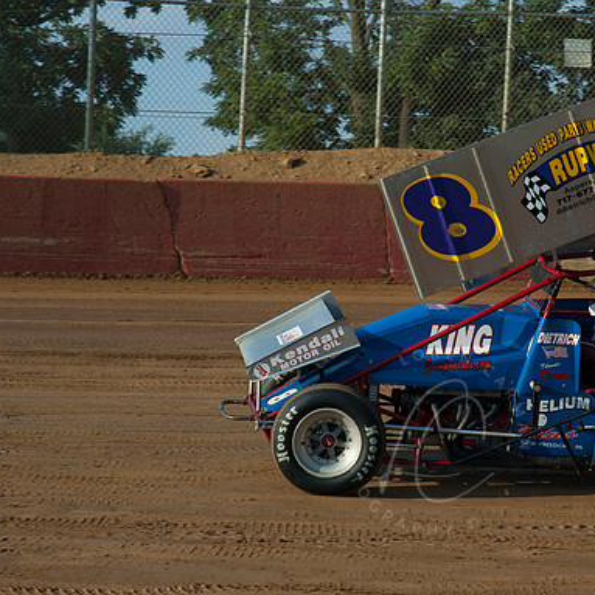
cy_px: 298
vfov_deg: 12.9
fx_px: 2625
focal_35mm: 135
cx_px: 435
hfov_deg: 12.9
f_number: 8
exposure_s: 1/500
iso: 200
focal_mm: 70
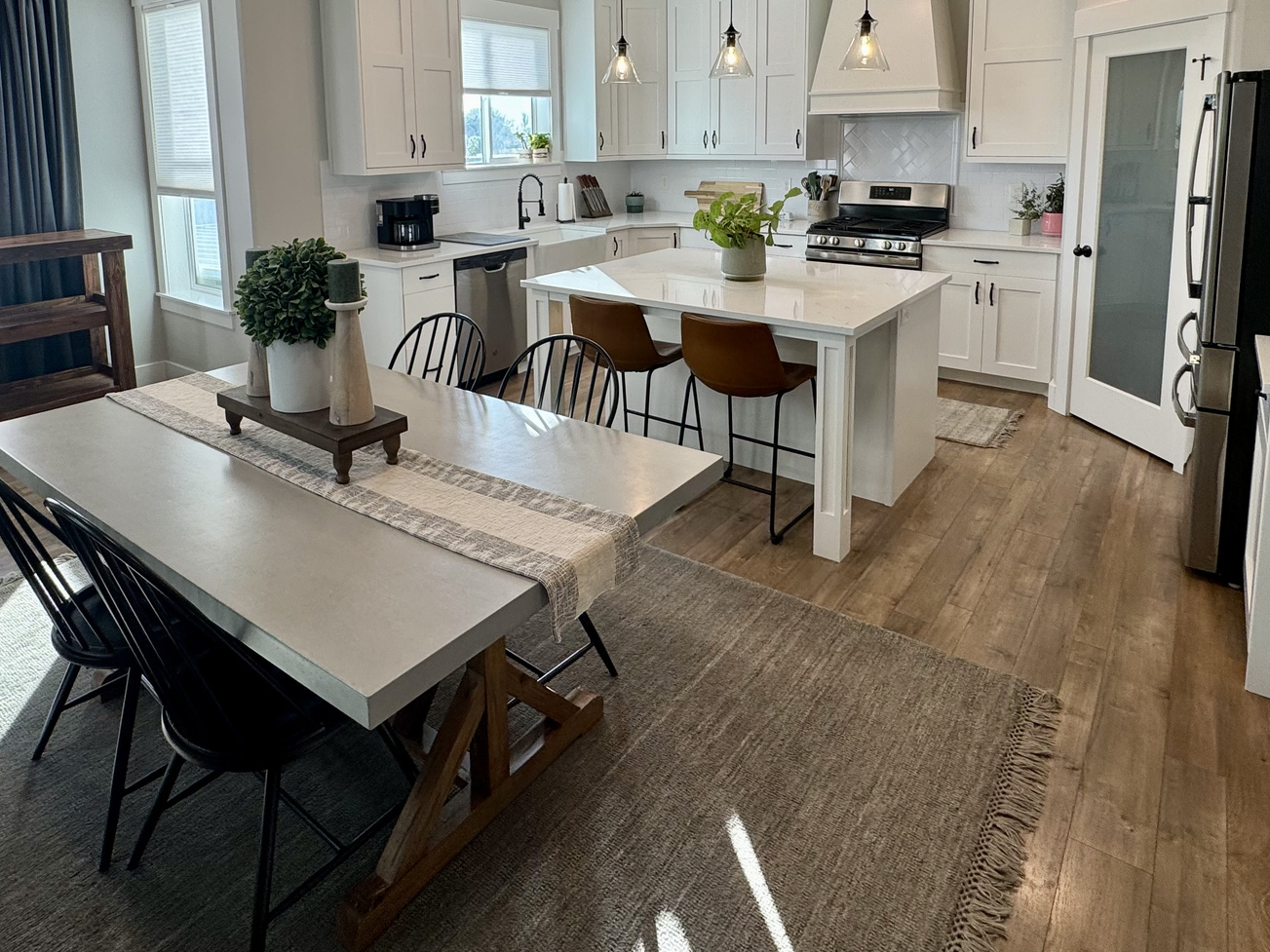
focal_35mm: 22
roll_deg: +0.3
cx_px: 612
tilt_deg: -7.9
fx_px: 807
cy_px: 234
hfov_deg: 76.4
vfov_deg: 57.8
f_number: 2.2
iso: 50
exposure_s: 1/120
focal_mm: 2.22
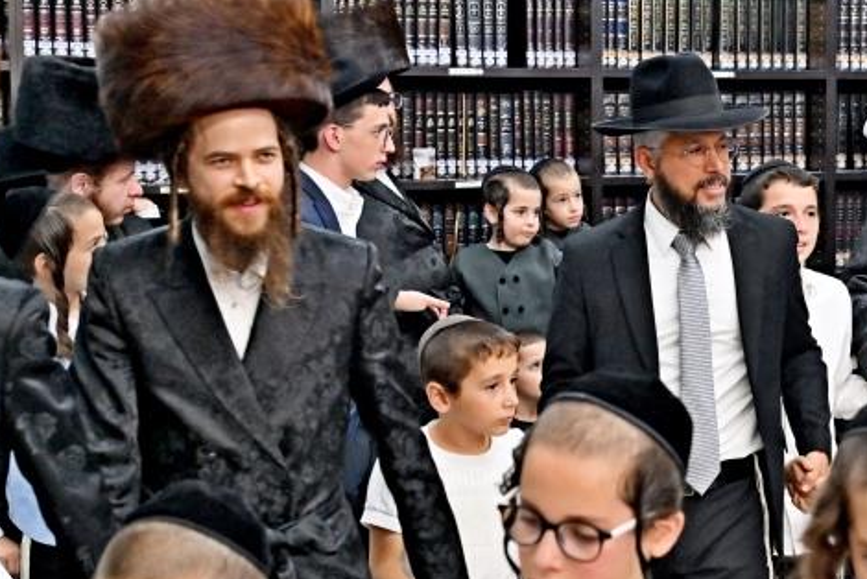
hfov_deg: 26.2
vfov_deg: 18.2
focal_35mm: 75
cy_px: 274
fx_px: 1809
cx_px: 743
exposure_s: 1/250
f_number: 4
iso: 1250
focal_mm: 34.5
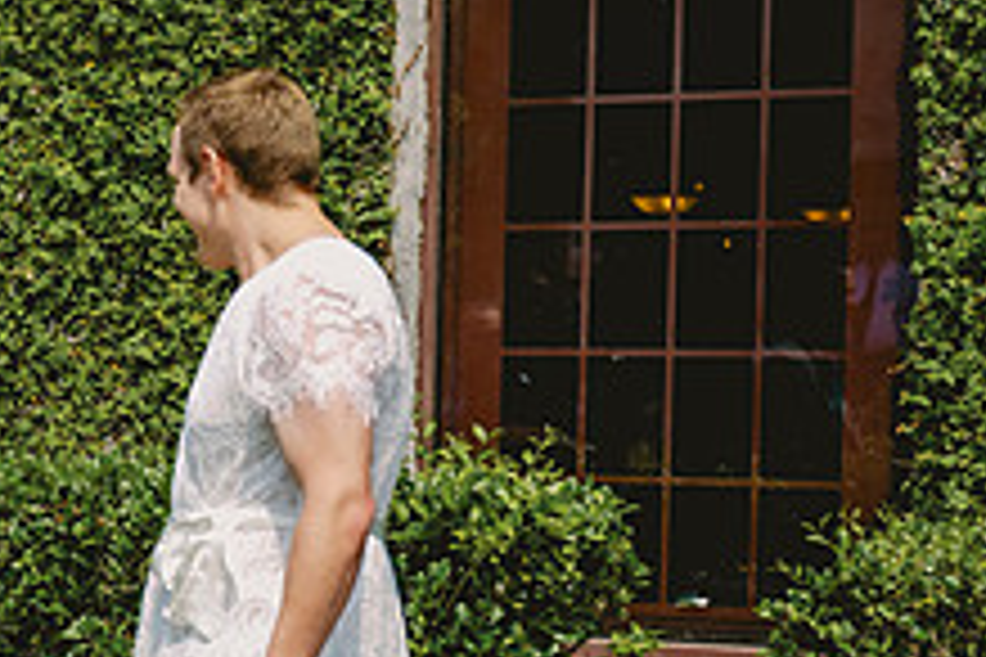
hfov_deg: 12.3
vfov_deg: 8.7
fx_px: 4327
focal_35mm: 158
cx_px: -570
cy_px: 533
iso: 64
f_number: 3.5
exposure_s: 1/1000
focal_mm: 44
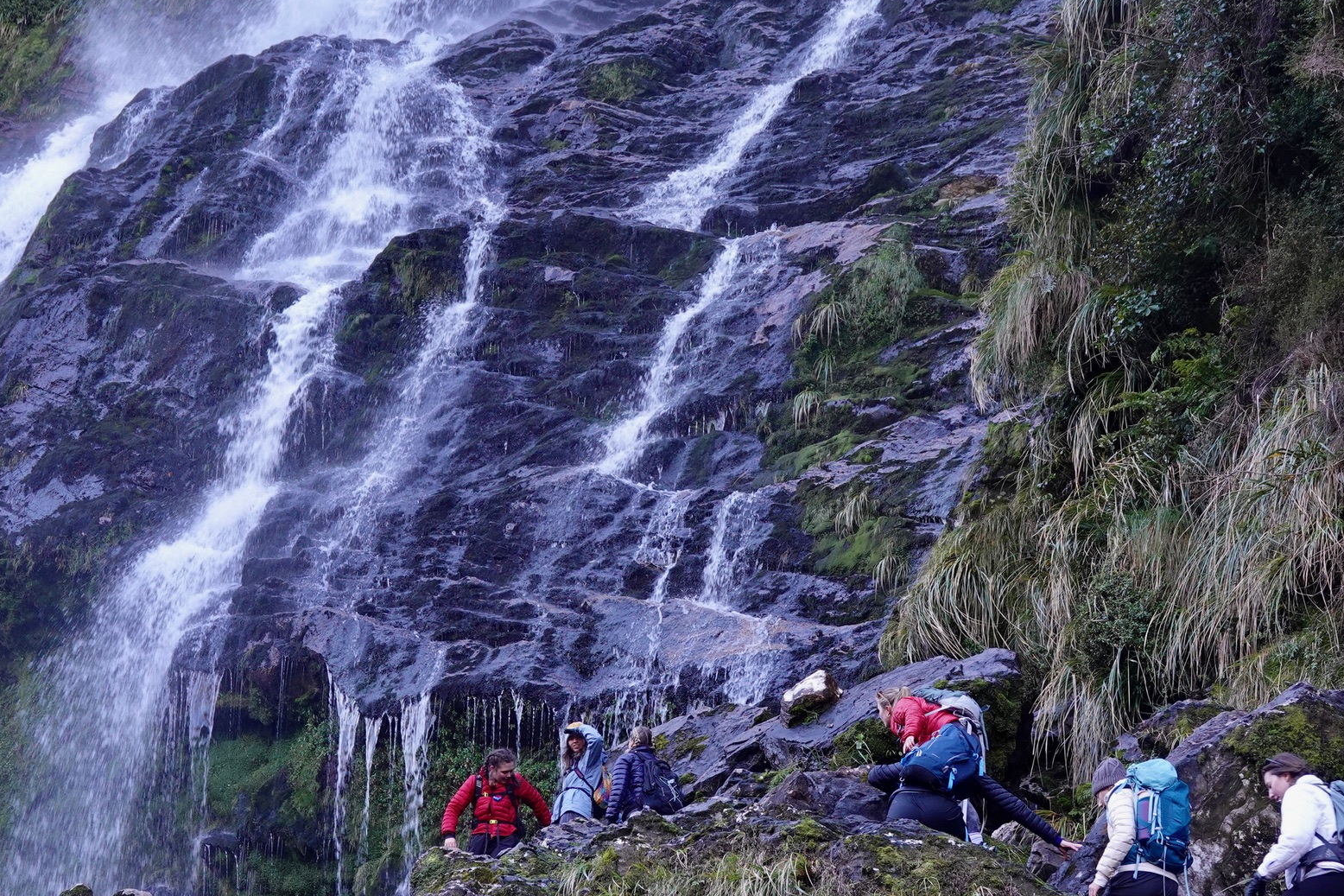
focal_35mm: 114
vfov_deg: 12.0
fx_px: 4255
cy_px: 523
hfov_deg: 17.9
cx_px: 566
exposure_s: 1/80
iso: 200
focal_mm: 28.07
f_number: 3.5
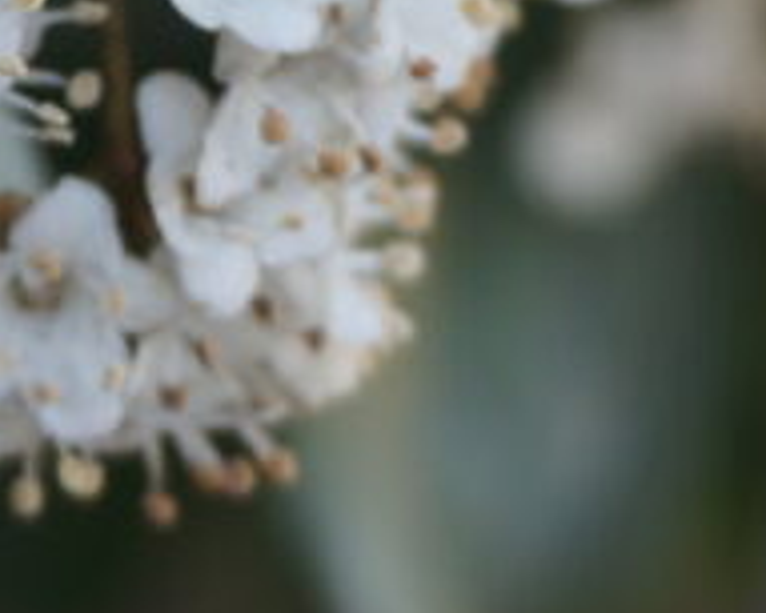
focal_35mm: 249
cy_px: -549
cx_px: 60
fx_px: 5637
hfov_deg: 7.7
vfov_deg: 6.1
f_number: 5
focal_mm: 33
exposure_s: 1/60
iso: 100
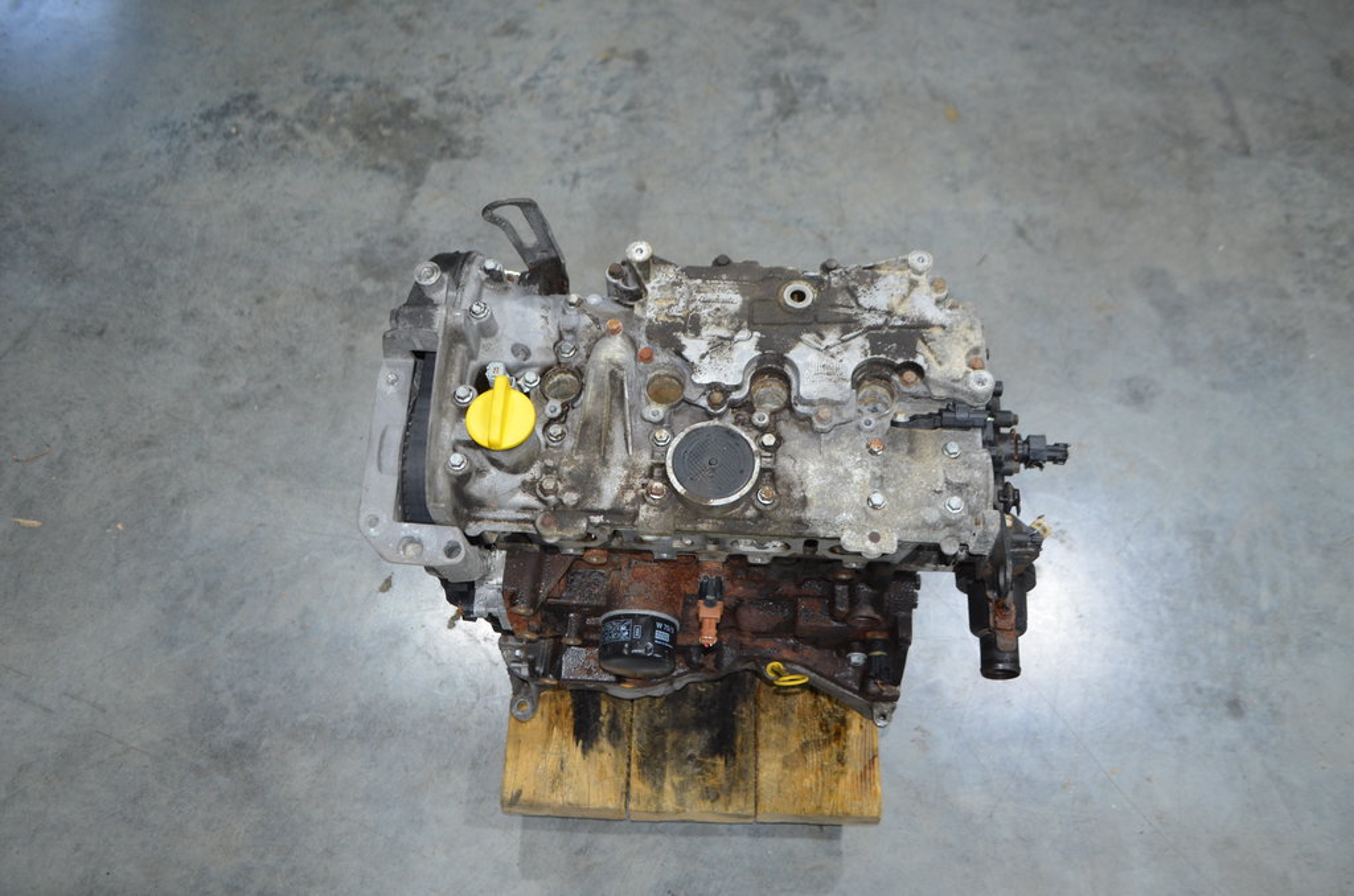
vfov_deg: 43.4
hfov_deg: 62.0
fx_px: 1126
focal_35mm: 30
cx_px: 677
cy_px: 448
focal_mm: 20
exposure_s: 1/60
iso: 560
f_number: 3.8
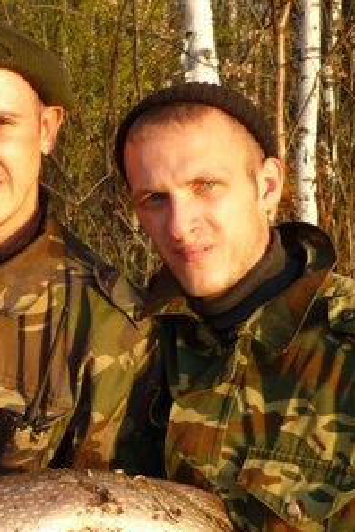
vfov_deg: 24.8
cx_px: -30
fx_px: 1198
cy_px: 397
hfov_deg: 16.4
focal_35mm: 81
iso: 80
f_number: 2.8
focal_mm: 5.5
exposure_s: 1/200
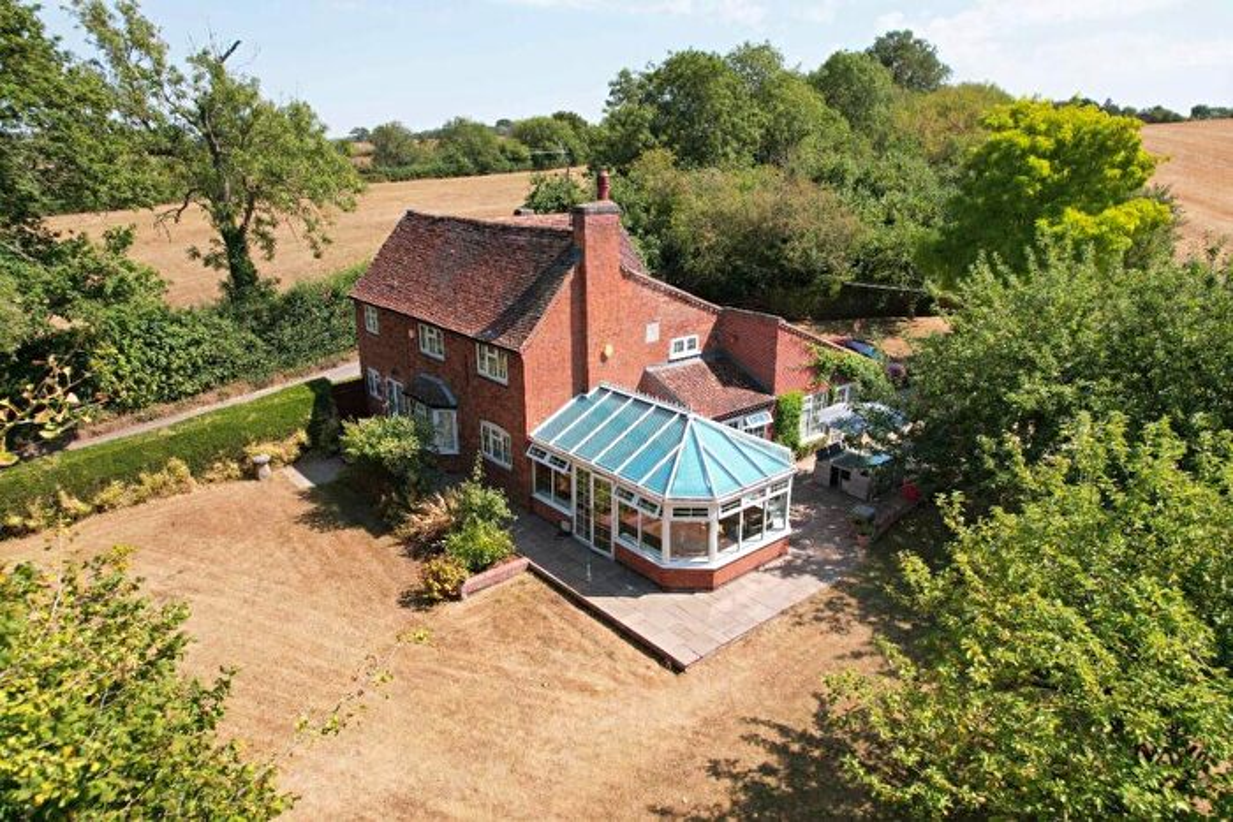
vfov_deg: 57.2
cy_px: 411
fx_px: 754
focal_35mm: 22
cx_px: 616
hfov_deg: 78.6
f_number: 2.8
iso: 100
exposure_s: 1/100
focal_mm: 8.38
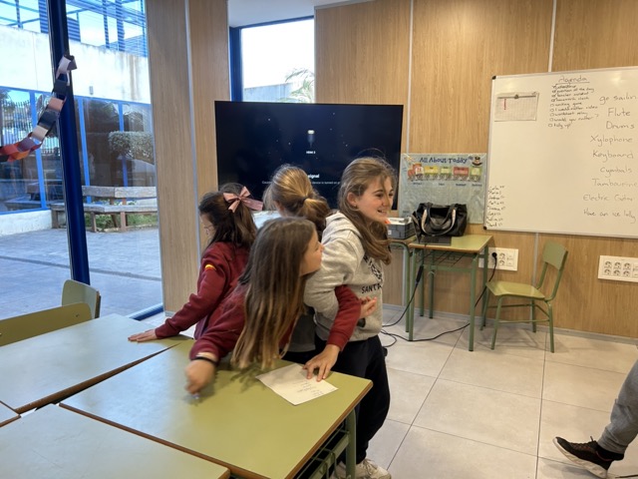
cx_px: 319
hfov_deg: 67.3
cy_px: 240
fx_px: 479
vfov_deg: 53.1
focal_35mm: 26
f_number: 1.5
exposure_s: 1/100
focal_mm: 5.7
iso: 125
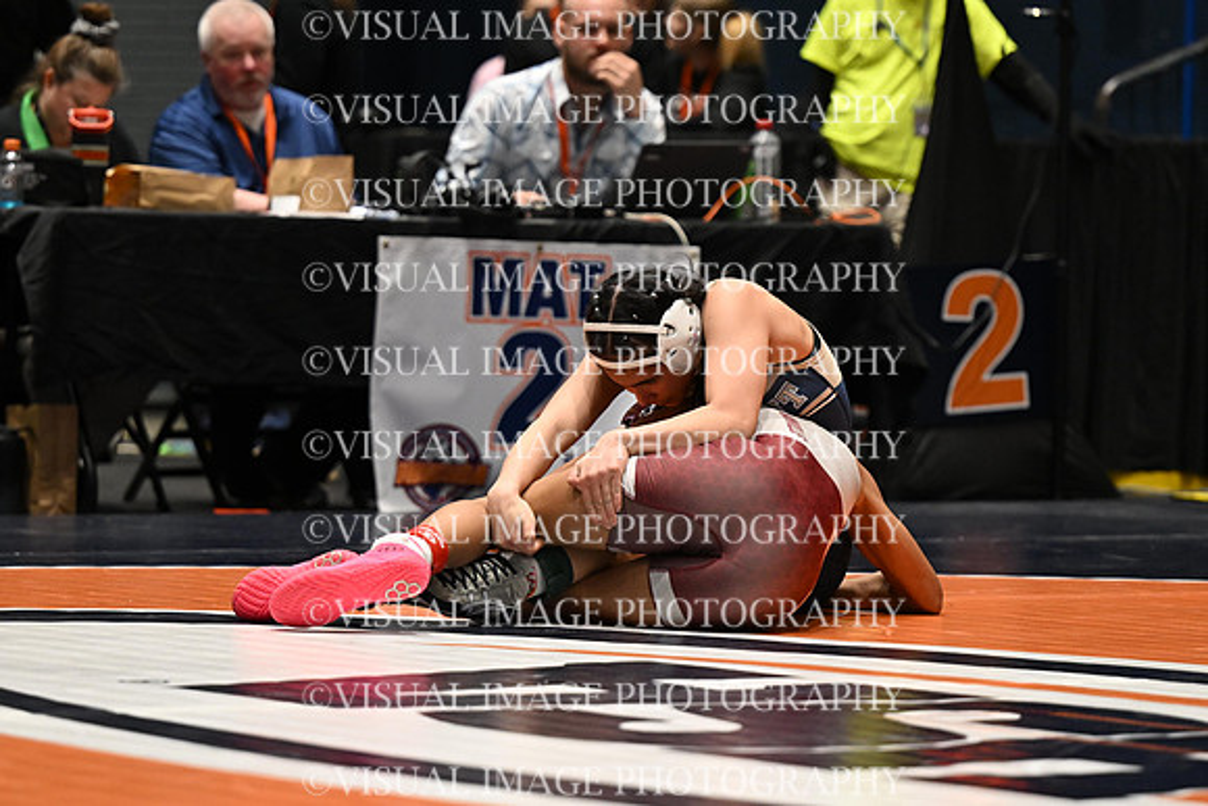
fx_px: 6276
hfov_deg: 11.0
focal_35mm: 187
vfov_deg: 7.3
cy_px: 403
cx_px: 604
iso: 2500
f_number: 2.8
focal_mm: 125
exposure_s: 1/767
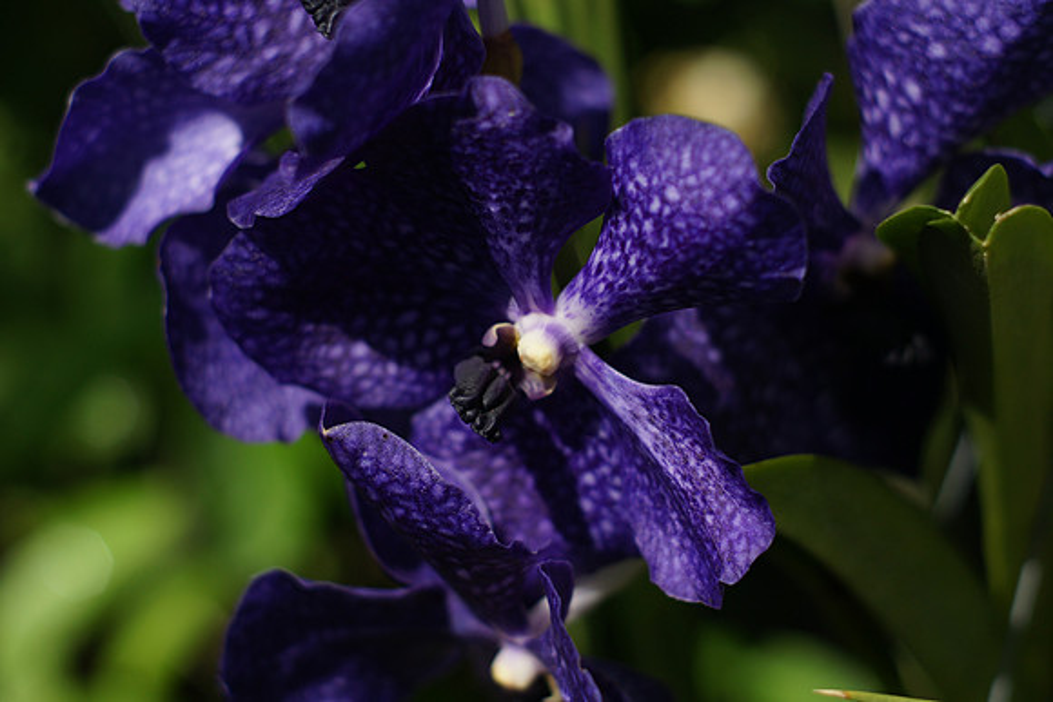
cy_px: 351
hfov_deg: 27.0
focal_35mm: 75
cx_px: 526
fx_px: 2194
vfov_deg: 18.2
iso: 200
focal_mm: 50
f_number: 2.8
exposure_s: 1/5000
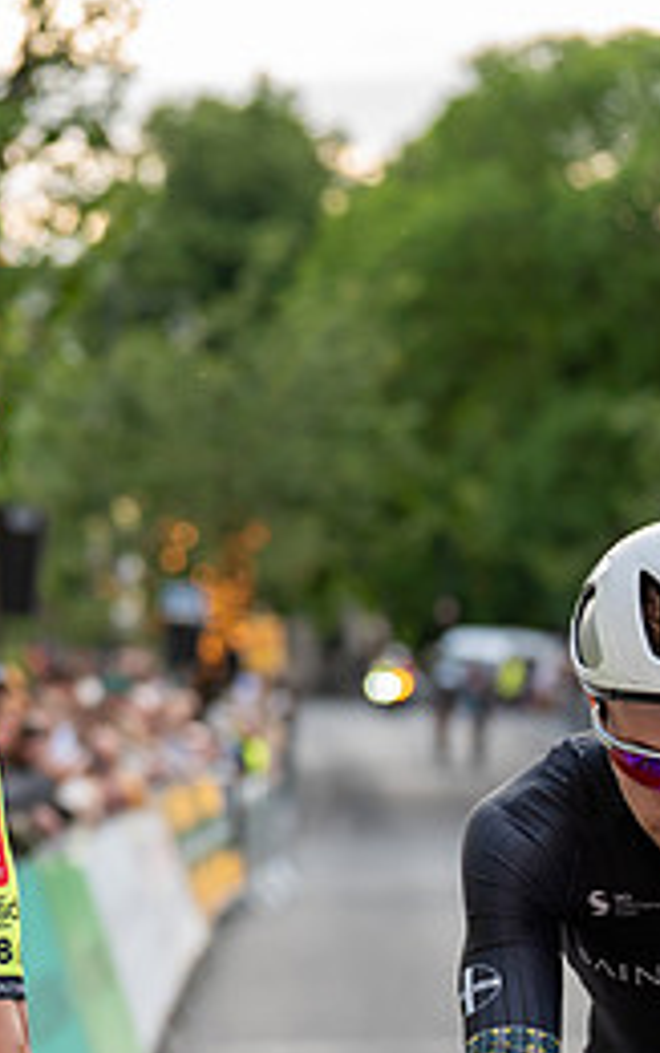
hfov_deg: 7.7
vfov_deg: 12.5
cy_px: 597
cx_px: -271
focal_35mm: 168
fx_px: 4824
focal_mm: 74
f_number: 2.8
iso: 1000
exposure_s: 1/800
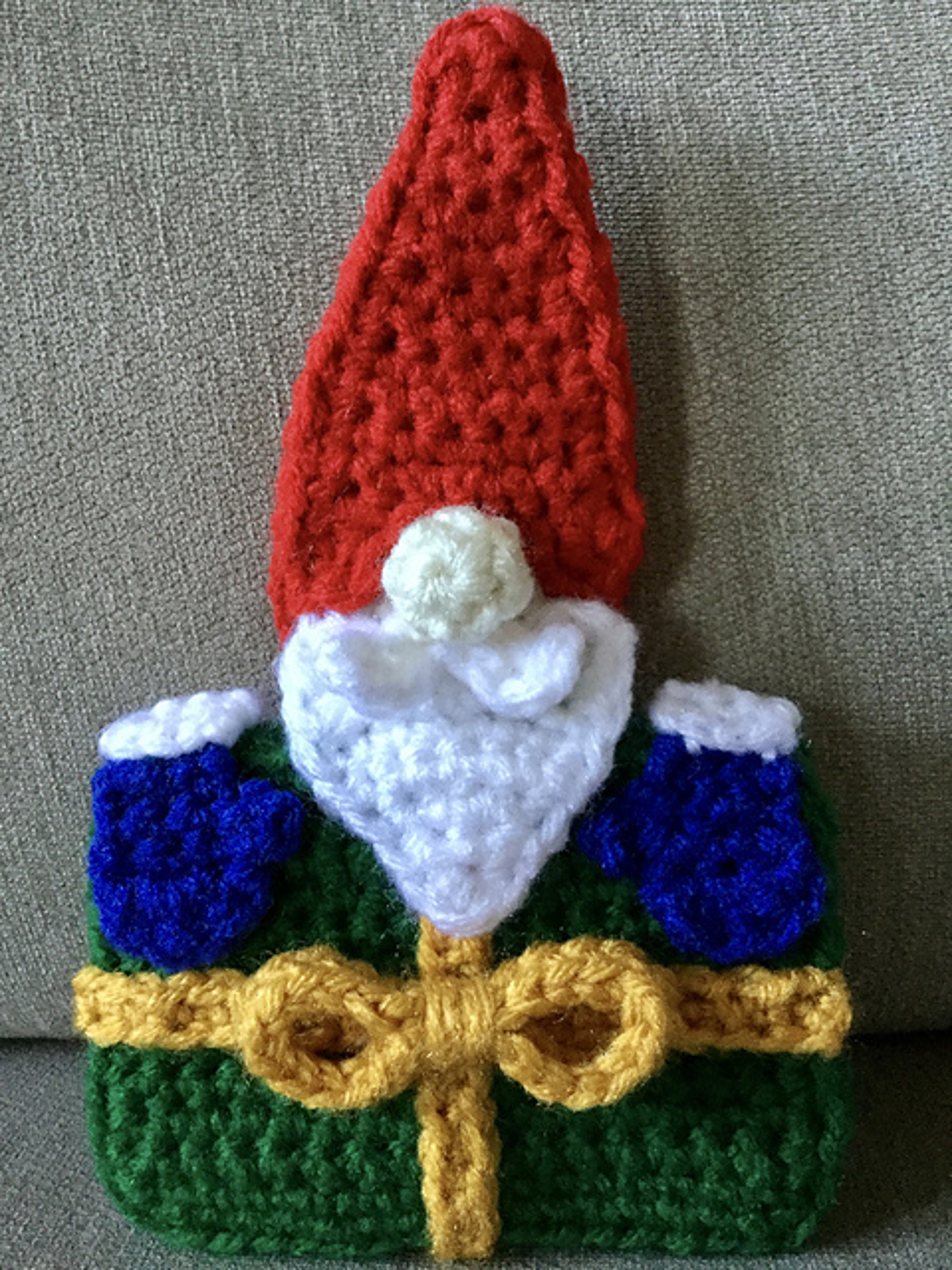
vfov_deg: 58.4
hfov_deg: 45.4
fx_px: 1137
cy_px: 635
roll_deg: +0.8
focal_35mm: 31
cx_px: 476
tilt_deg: -16.0
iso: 250
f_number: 2.4
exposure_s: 1/15
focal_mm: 3.3
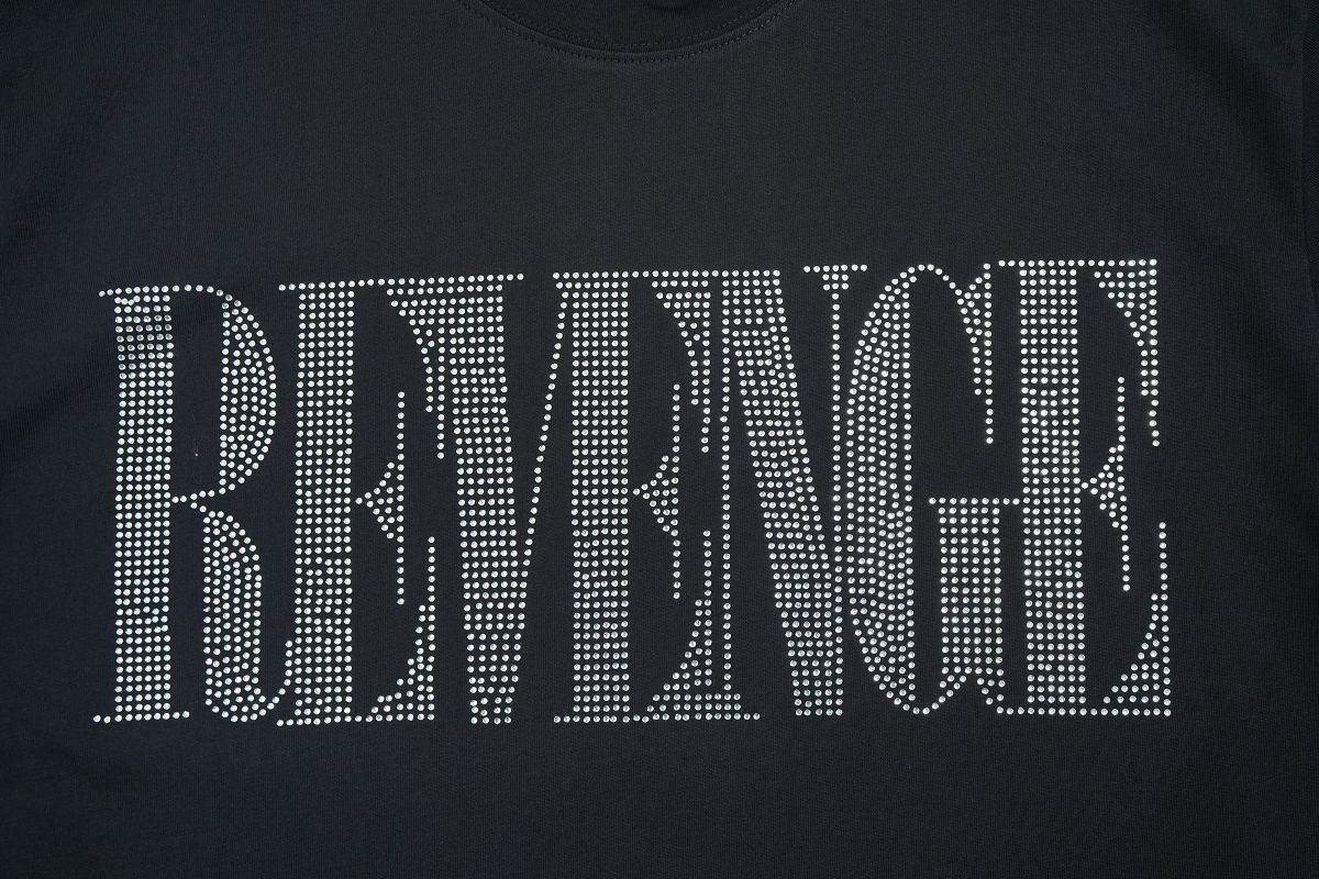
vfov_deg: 37.9
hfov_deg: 54.4
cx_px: 660
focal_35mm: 35
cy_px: 440
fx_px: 1282
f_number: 10
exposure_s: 1/100
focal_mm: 35
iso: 1600
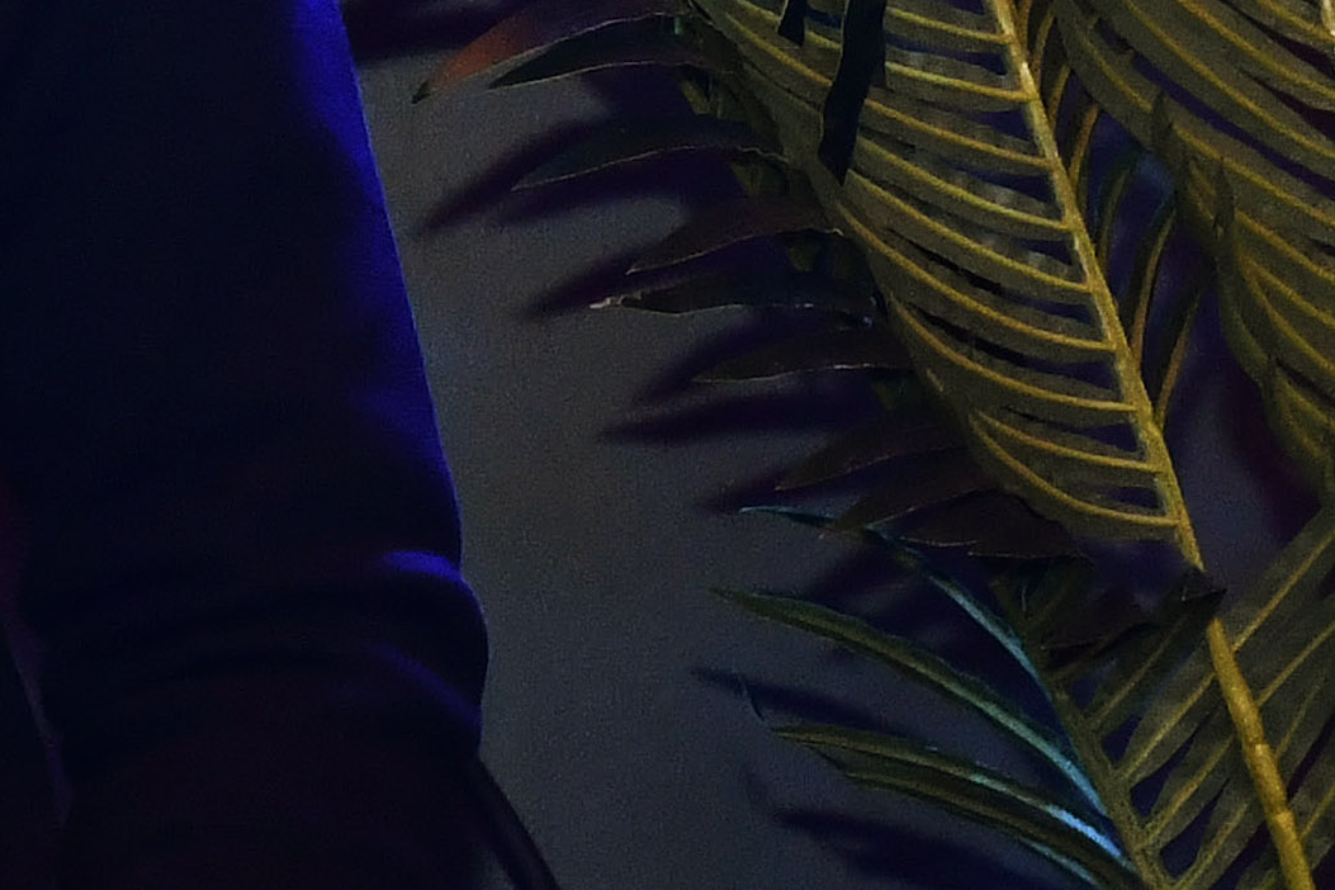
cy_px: -303
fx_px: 12348
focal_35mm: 333
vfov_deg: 4.1
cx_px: -1477
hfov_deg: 6.0
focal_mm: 42
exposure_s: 1/80
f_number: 5.6
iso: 2500
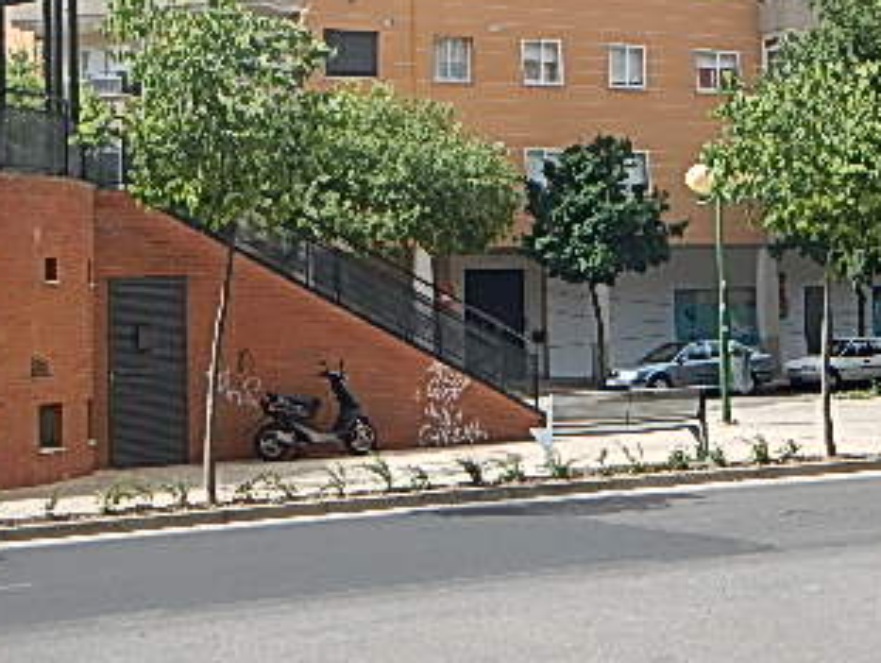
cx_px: 643
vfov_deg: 19.8
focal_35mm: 74
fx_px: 1886
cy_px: 144
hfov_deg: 26.0
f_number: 4
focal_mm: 6.5
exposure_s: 1/800
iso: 125
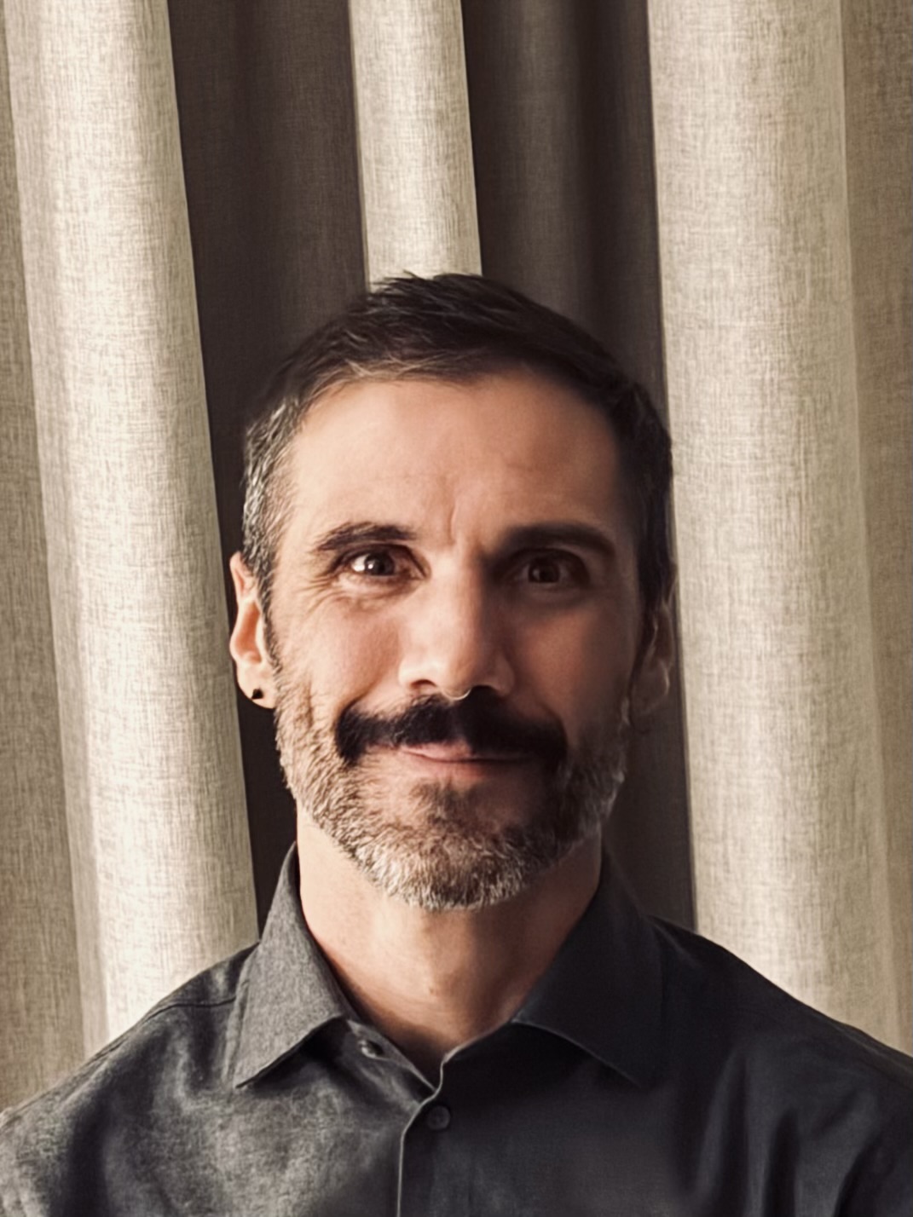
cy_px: 608
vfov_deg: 39.7
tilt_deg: -11.2
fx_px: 1688
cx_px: 456
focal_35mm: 48
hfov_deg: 30.3
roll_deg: +1.8
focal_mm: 6.76
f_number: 1.78
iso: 800
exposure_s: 1/10
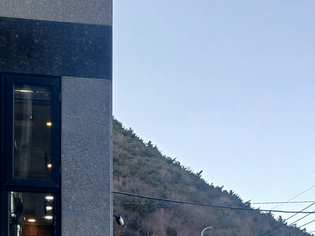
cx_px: 313
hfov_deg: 17.9
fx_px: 973
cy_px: 355
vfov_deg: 13.1
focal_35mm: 107
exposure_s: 1/120
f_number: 1.8
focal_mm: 4
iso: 25
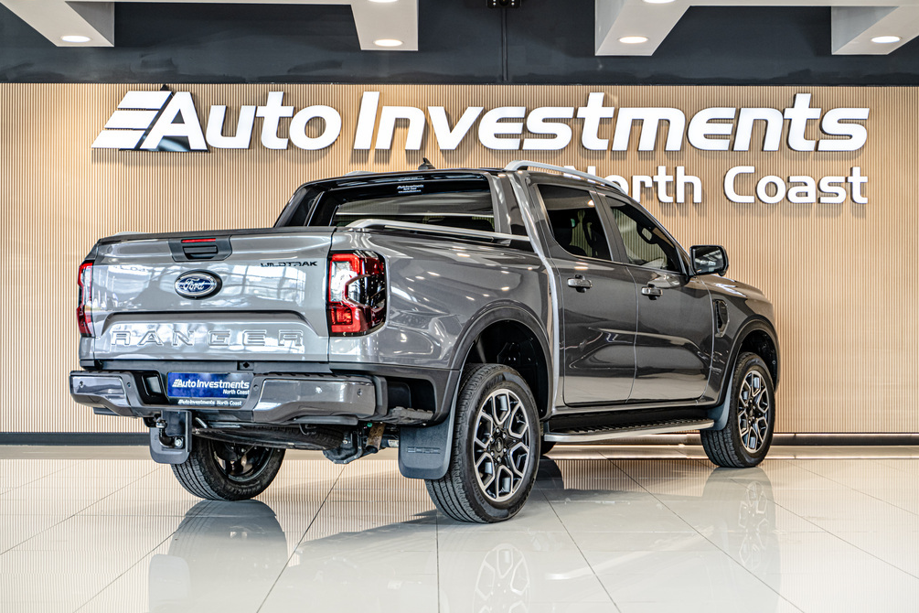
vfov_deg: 23.4
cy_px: 303
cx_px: 466
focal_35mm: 58
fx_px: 1480
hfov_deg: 34.5
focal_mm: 57
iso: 640
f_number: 2.8
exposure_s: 1/160
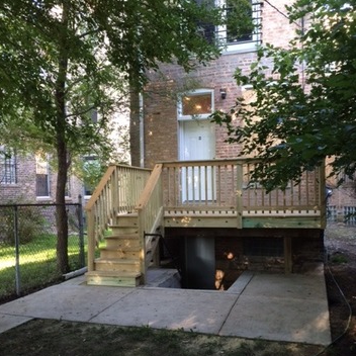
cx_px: 176
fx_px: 407
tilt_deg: +0.8
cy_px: 206
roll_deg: +1.3
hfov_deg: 47.2
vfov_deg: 47.0
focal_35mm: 35
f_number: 2.2
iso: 40
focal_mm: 4.15
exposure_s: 1/40
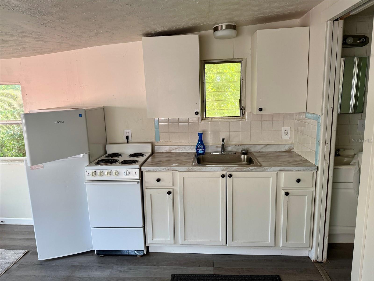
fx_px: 259
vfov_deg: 56.8
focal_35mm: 24
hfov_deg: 71.6
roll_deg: +1.2
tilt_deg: -11.1
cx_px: 187
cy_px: 140
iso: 160
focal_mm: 6.76
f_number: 1.78
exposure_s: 1/121
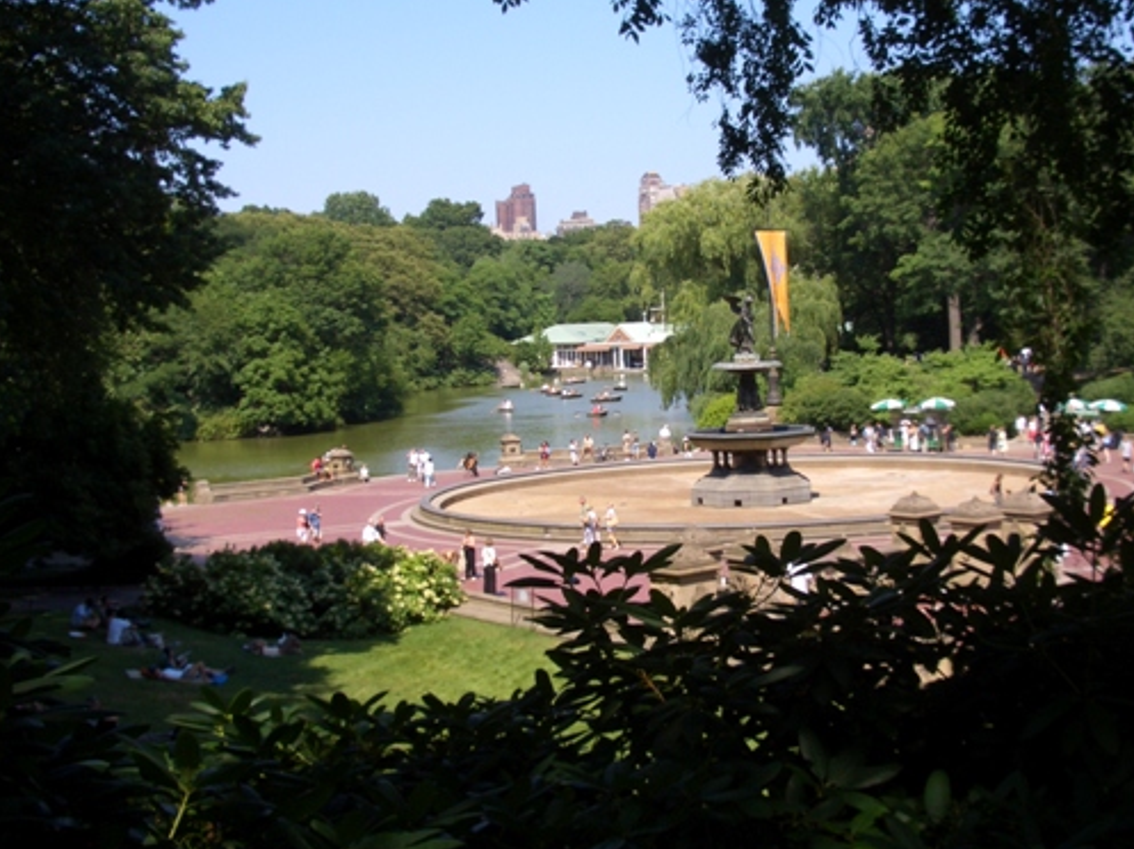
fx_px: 1604
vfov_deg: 29.6
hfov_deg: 38.9
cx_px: 614
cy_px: 364
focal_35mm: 49
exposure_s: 1/250
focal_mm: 6.8
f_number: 4.6
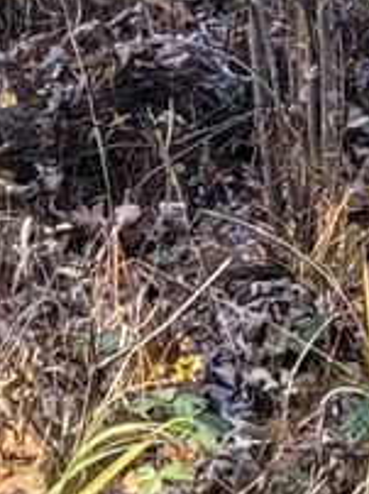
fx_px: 3760
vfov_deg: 7.3
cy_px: -460
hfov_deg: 5.6
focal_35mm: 264
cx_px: -2
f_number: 1.8
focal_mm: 5.4
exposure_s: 1/116
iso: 40
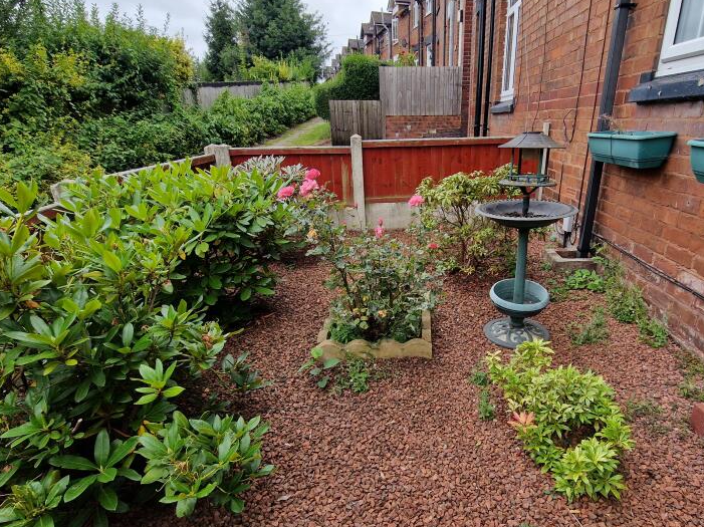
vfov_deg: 68.4
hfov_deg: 84.0
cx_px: 411
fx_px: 386
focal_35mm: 19
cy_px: 292
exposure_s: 1/321
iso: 50
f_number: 2.2
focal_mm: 2.2
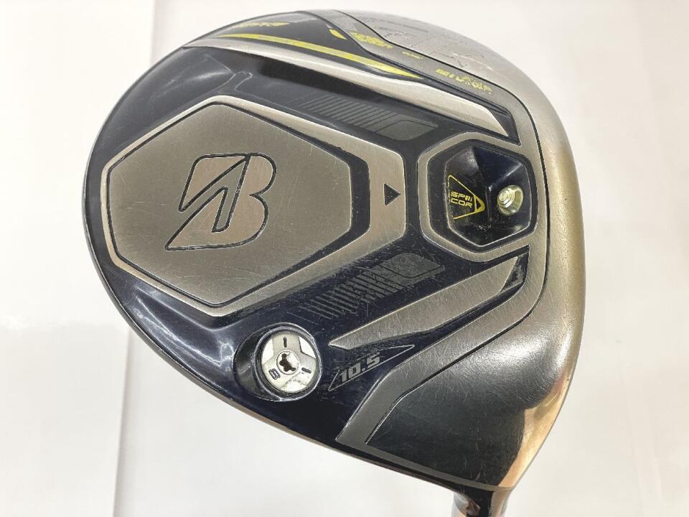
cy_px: 258
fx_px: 1035
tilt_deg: -61.7
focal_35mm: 52
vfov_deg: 28.0
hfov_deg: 36.8
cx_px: 344
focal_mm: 6
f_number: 2
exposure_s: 1/60
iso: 160
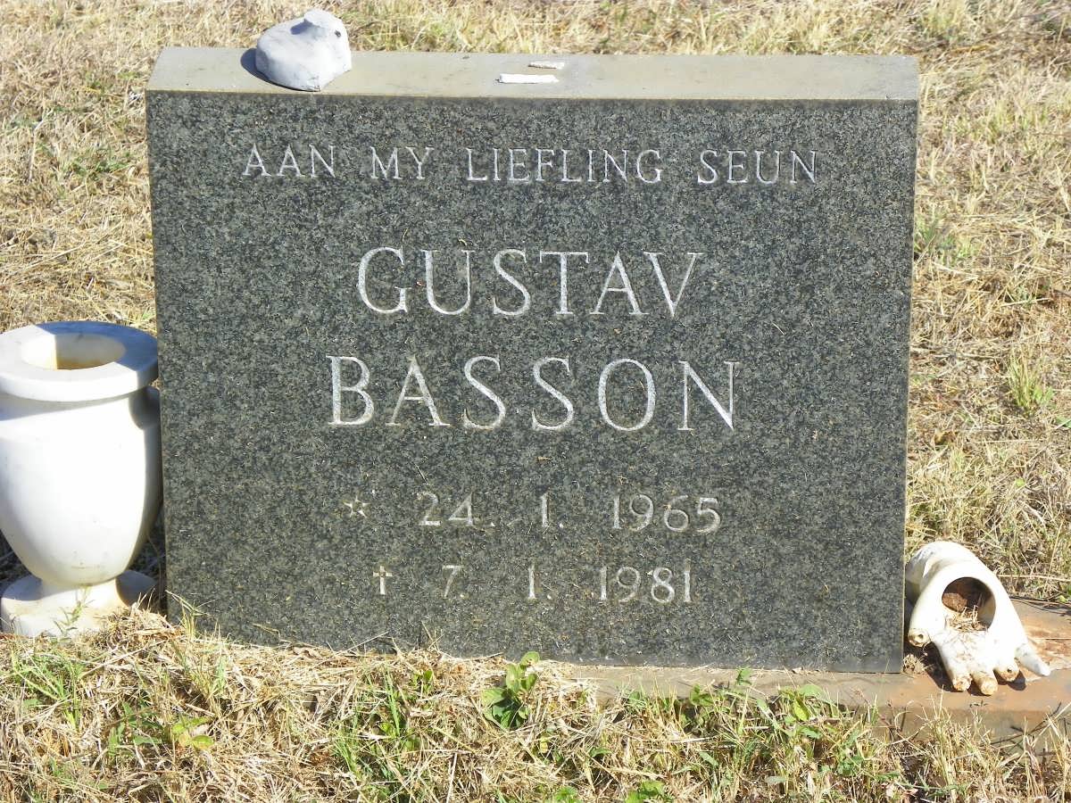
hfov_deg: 13.3
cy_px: 402
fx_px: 4579
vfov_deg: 10.0
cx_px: 536
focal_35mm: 148
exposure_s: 1/250
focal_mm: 26.4
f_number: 4.5
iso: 64
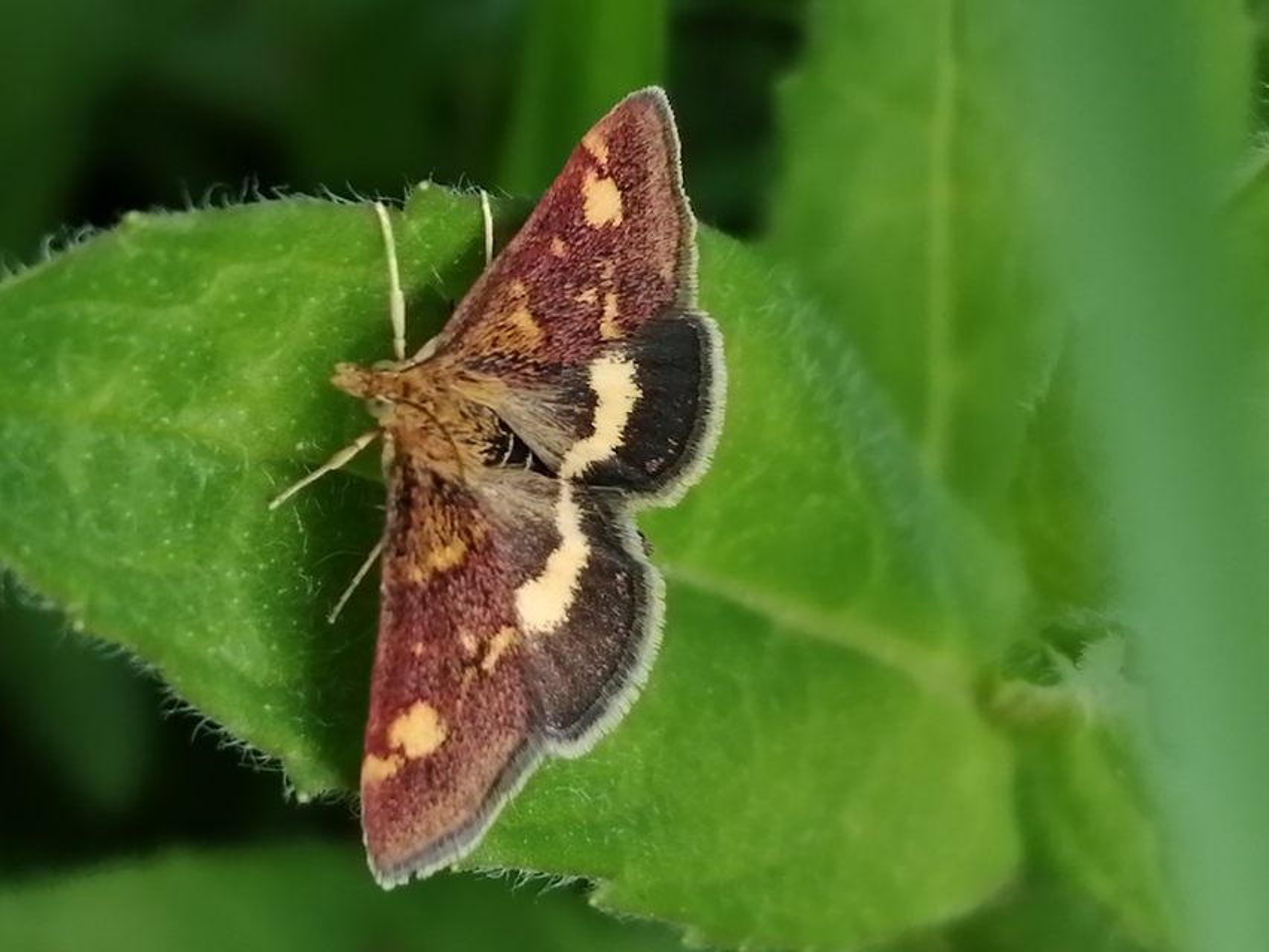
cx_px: 634
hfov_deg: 18.9
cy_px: 476
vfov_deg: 14.2
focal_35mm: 104
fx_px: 3813
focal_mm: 3.46
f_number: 1.8
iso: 50
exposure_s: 1/400
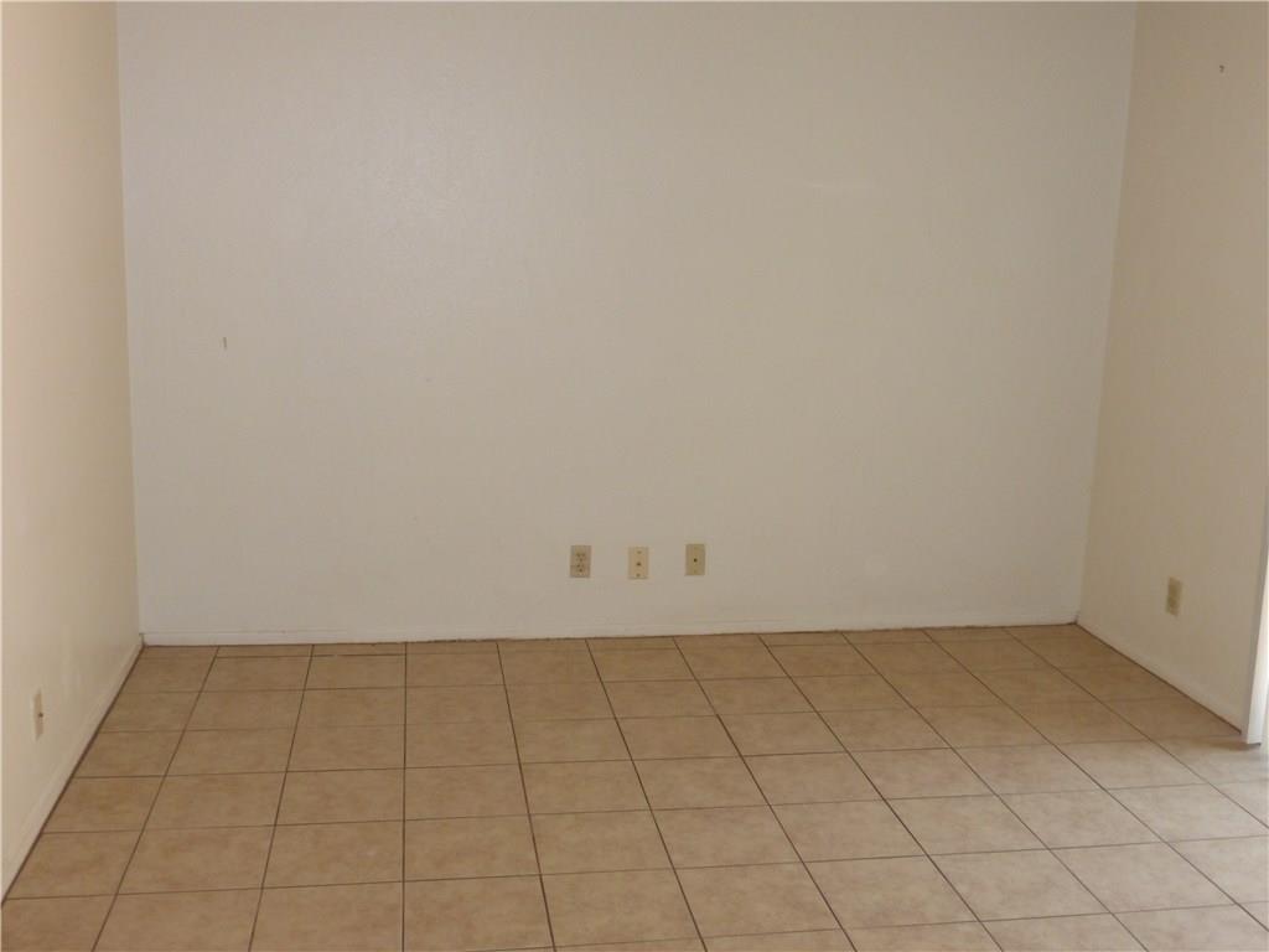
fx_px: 1283
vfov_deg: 40.7
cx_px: 634
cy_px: 476
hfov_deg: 52.6
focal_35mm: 35
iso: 250
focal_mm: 6.1
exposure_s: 1/60
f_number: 3.7
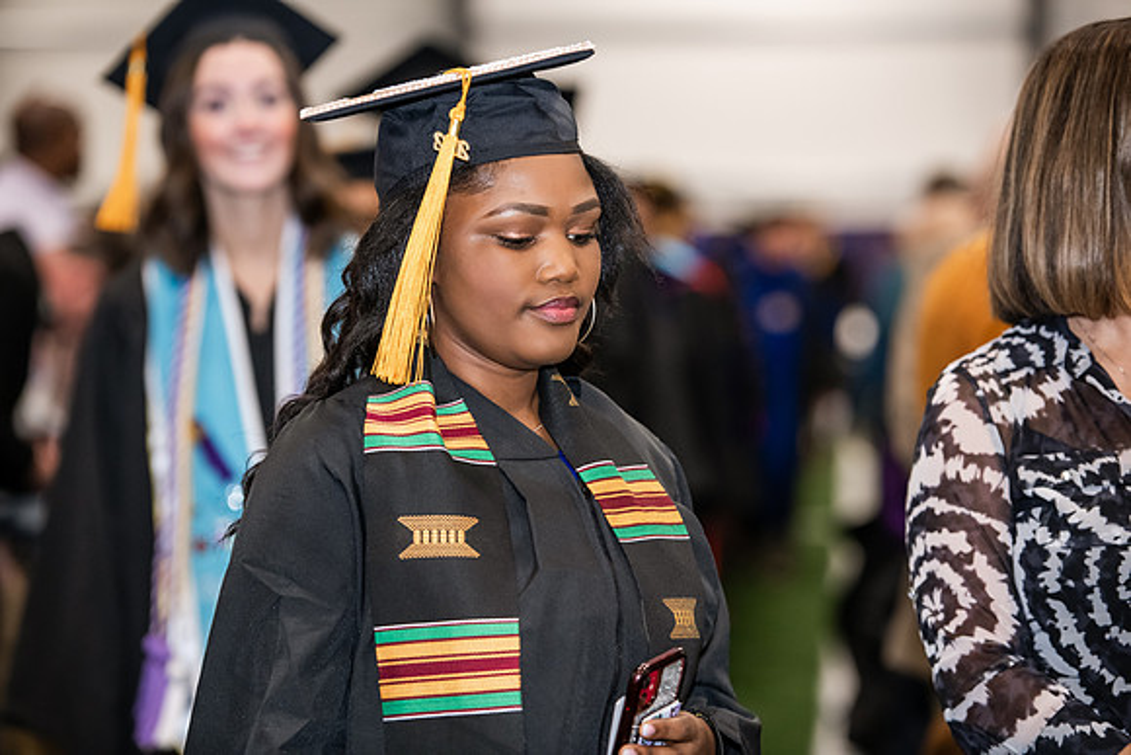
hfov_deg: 15.2
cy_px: 378
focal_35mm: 135
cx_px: 566
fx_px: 4242
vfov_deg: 10.2
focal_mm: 135
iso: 2000
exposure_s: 1/200
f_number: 3.2
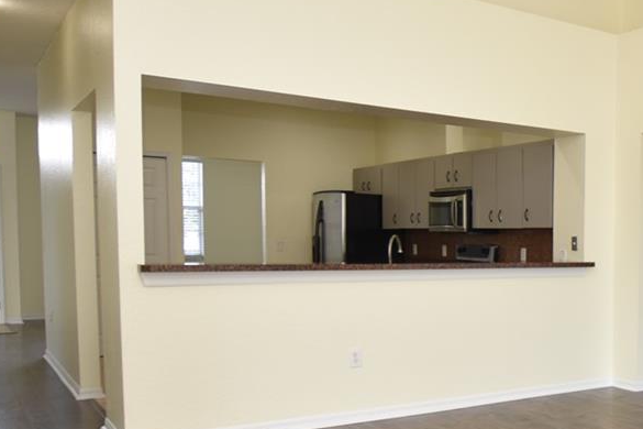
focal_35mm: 41
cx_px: 691
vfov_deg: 32.3
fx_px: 732
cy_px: 293
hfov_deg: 39.6
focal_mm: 10
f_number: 4
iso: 200
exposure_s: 1/60
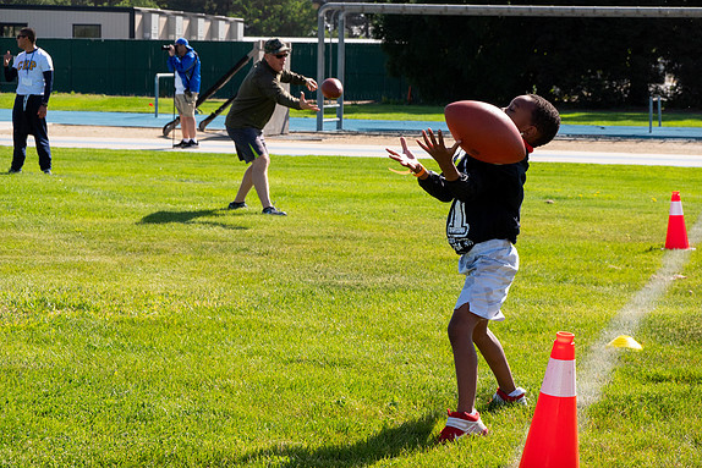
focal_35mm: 92
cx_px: 352
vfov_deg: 14.9
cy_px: 233
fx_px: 1794
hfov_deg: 22.1
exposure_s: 1/1600
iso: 320
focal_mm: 33.33
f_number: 4
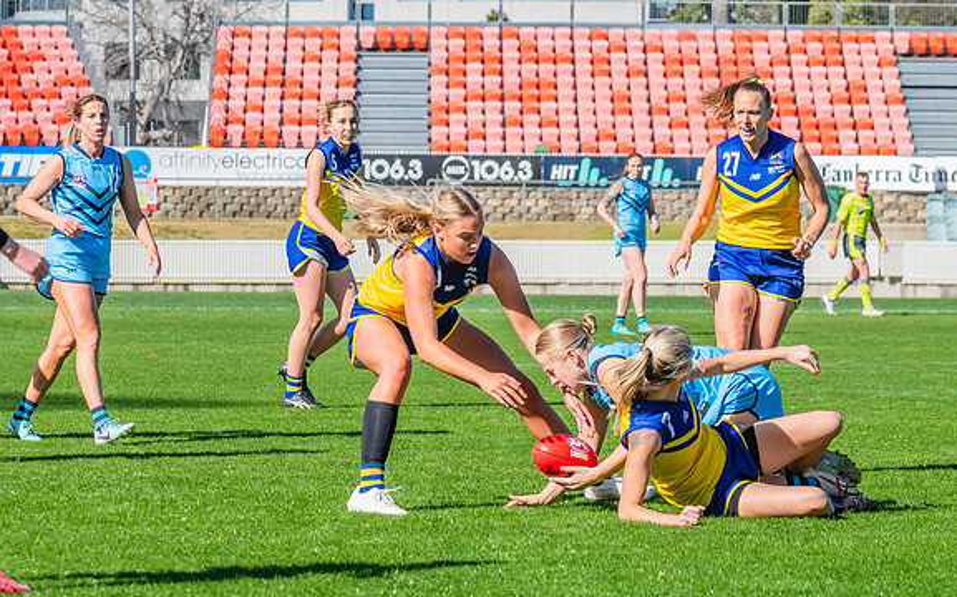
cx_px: 594
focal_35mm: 216
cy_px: 257
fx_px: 5631
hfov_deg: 9.7
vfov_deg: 6.1
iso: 800
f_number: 11
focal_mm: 170
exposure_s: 1/1250
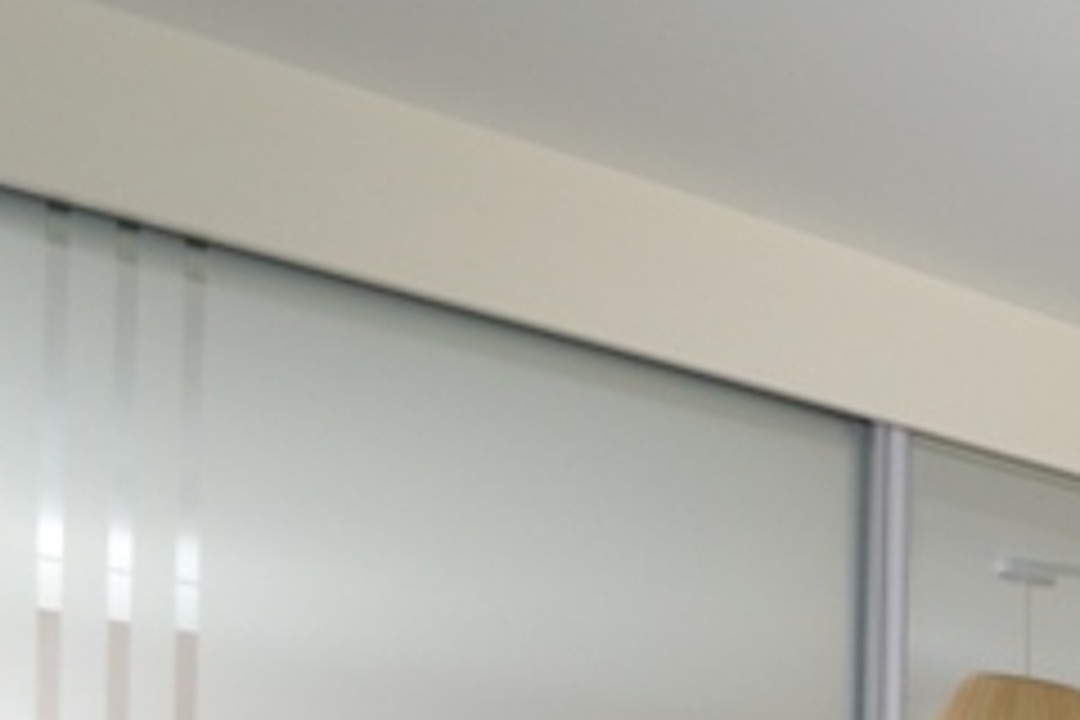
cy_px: 1217
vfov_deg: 17.9
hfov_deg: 19.1
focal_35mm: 64
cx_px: 2151
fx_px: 1920
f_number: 5
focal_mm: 10
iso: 400
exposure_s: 1/100
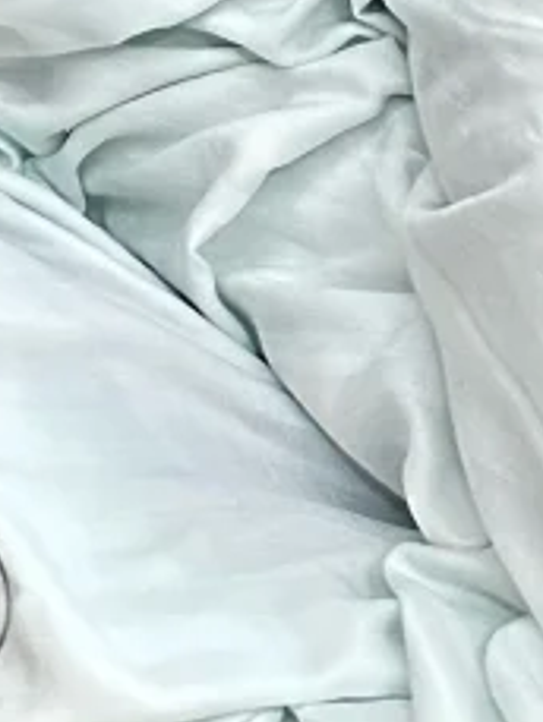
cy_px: -981
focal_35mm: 151
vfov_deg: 11.1
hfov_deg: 8.3
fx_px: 3155
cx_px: -1070
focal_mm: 6.86
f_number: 1.78
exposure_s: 1/50
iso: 320
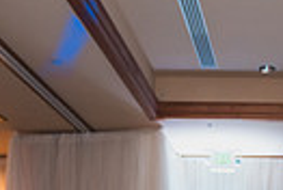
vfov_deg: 14.5
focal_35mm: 75
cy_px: 403
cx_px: 281
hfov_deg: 25.6
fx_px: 591
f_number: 2.8
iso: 2500
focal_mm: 17
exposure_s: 1/50
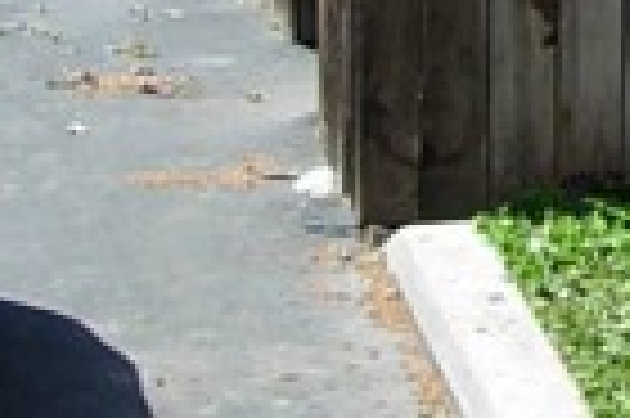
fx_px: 3164
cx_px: 1395
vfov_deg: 7.4
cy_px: -225
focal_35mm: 181
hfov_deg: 10.2
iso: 64
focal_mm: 7.8
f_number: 2.8
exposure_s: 1/813
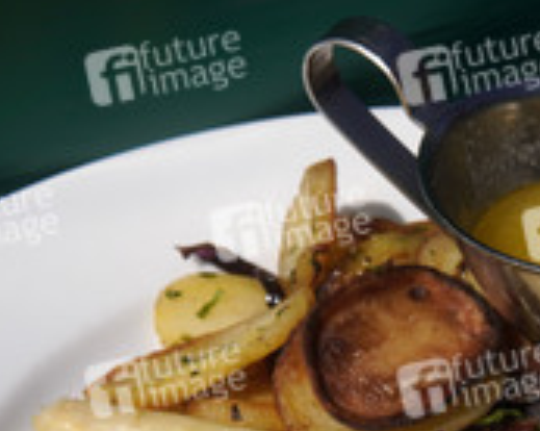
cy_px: 459
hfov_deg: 17.1
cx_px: 520
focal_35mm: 110
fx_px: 1756
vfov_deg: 13.7
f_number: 8
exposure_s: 1/1250
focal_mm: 30
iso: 160
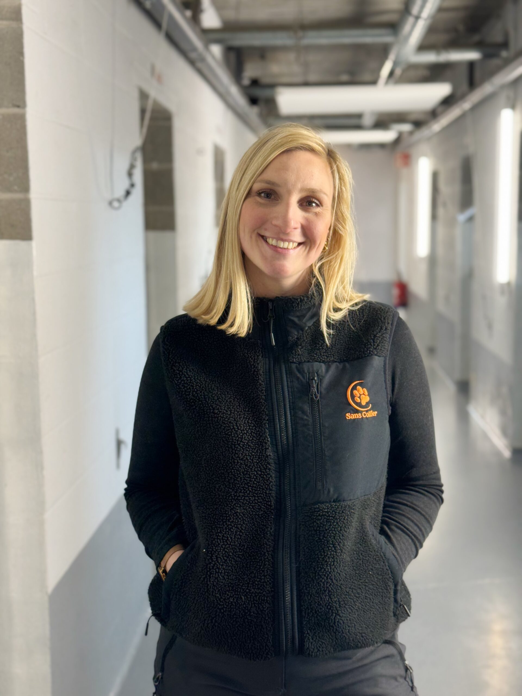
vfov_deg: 39.7
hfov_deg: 30.3
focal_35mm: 48
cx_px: 261
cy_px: 348
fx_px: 965
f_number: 1.78
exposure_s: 1/50
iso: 64
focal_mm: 6.76
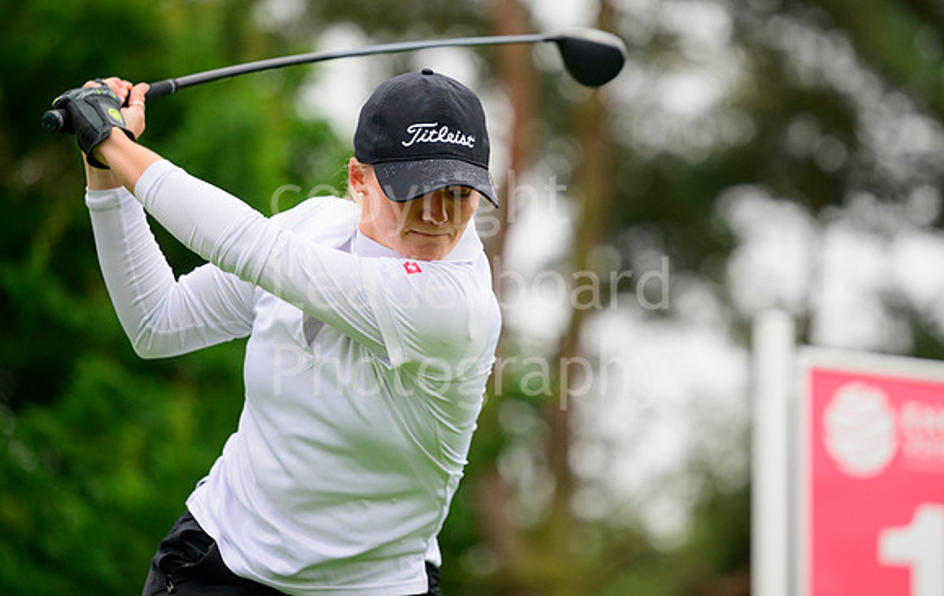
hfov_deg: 11.4
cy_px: 224
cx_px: 568
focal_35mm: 184
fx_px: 4735
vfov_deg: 7.2
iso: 1000
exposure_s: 1/1250
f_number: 2.8
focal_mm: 150
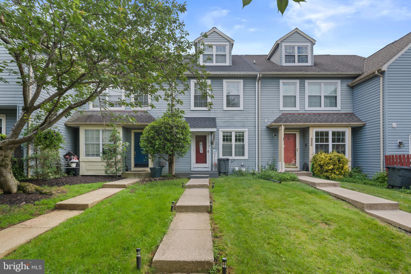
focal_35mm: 18
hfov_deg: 90.0
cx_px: 206
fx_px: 205
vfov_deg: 67.4
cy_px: 137
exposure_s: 1/15
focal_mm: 18
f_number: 7.1
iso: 500
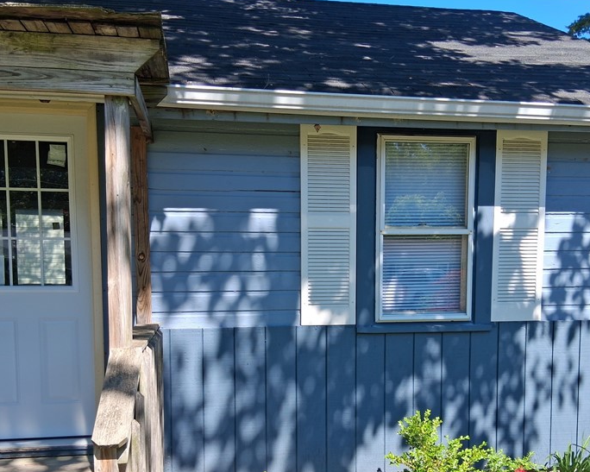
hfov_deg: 47.8
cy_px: 324
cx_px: 330
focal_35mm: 38
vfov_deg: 38.6
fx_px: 663
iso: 25
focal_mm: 3.98
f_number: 1.8
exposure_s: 1/308
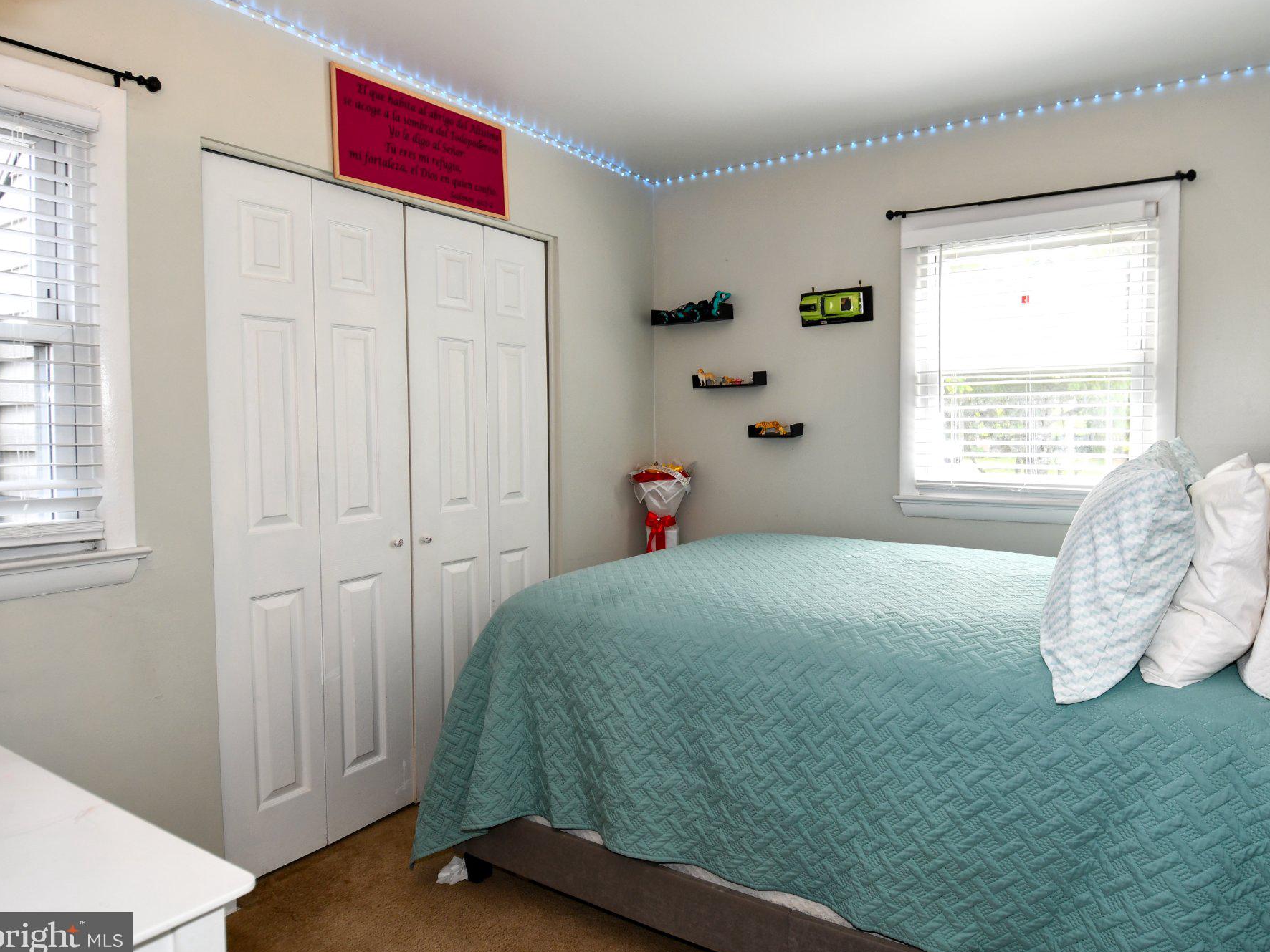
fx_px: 734
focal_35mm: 20
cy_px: 475
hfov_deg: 81.4
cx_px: 708
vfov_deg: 66.0
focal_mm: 12
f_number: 5
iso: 200
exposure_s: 1/100
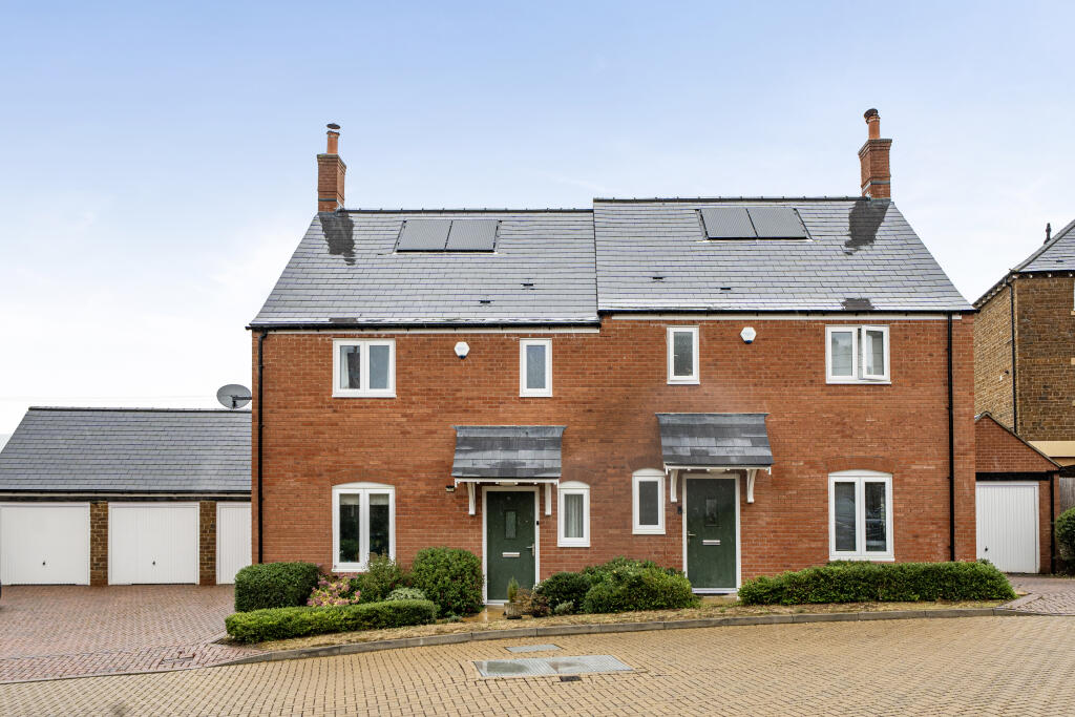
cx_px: 538
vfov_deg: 43.6
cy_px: 358
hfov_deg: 61.9
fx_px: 896
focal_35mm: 30
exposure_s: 1/400
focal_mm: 20
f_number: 8
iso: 400
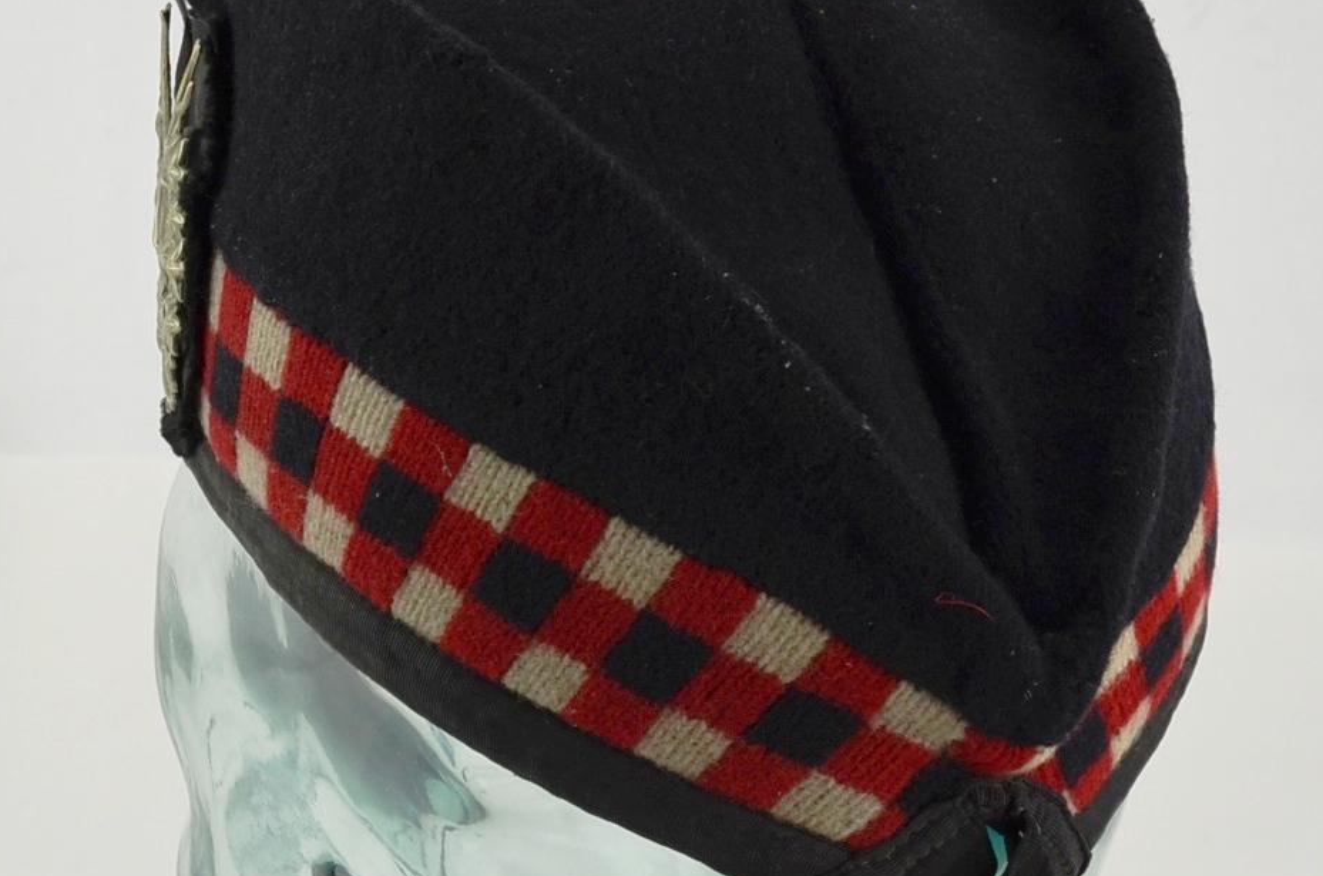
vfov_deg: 11.0
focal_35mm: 123
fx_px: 4522
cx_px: 531
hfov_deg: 16.6
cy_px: 714
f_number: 5.6
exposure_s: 1/125
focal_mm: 31
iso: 280
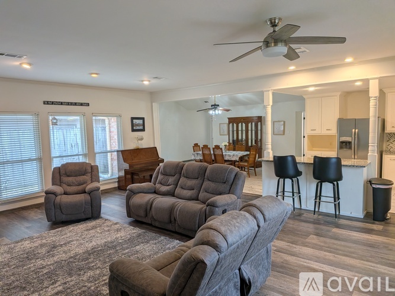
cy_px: 148
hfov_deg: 71.6
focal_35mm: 24
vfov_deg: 56.8
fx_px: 274
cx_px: 198
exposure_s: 1/301
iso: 25
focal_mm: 4.53
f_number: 1.7
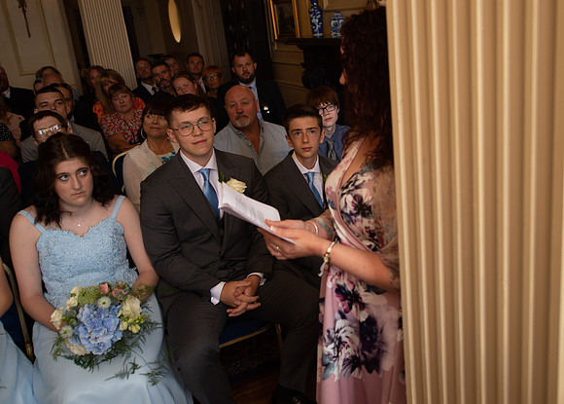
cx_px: 344
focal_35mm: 35
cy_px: 174
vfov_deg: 39.6
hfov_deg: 53.0
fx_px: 560
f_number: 2.8
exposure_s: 1/100
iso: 100
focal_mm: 24
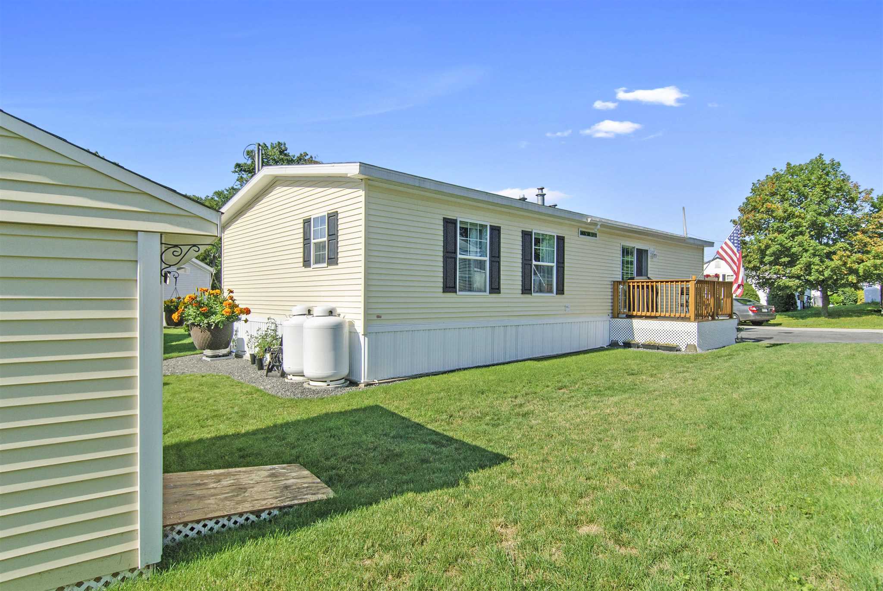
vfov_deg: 67.5
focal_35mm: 18
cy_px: 296
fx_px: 442
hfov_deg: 89.9
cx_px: 442
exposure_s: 1/1600
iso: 200
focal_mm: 12
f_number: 4.5
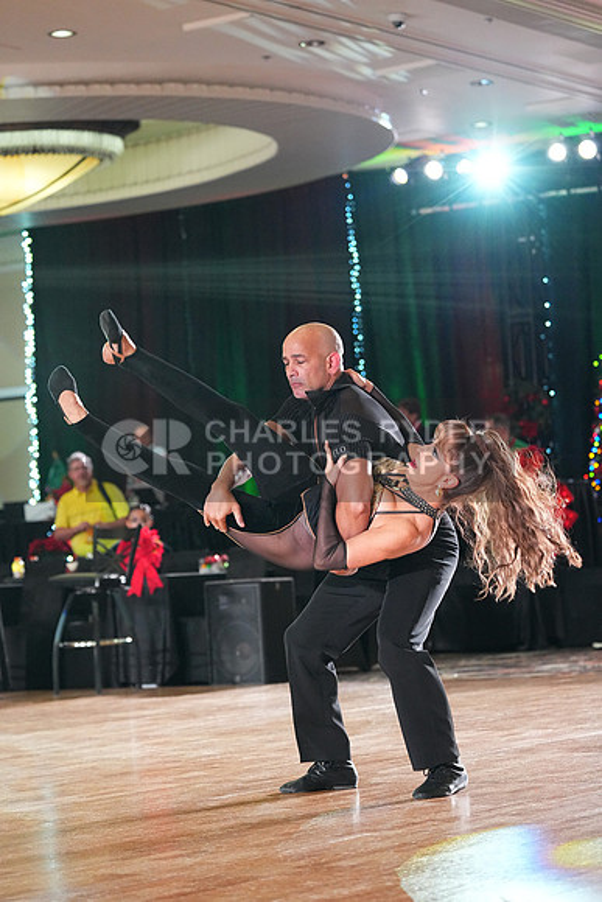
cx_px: 301
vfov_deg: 20.6
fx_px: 2482
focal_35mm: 99
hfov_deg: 13.8
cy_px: 451
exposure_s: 1/400
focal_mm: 99
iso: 8000
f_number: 4
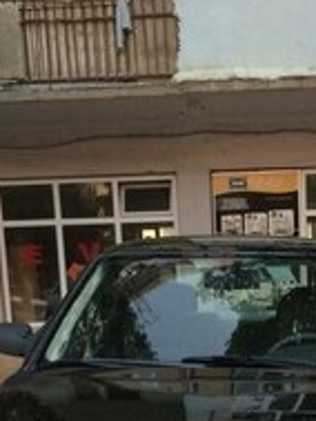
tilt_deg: -13.1
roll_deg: +2.7
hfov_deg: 19.2
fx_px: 924
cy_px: 483
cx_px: 251
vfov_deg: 23.7
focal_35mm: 76
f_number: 2.2
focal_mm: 4.15
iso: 50
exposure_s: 1/33
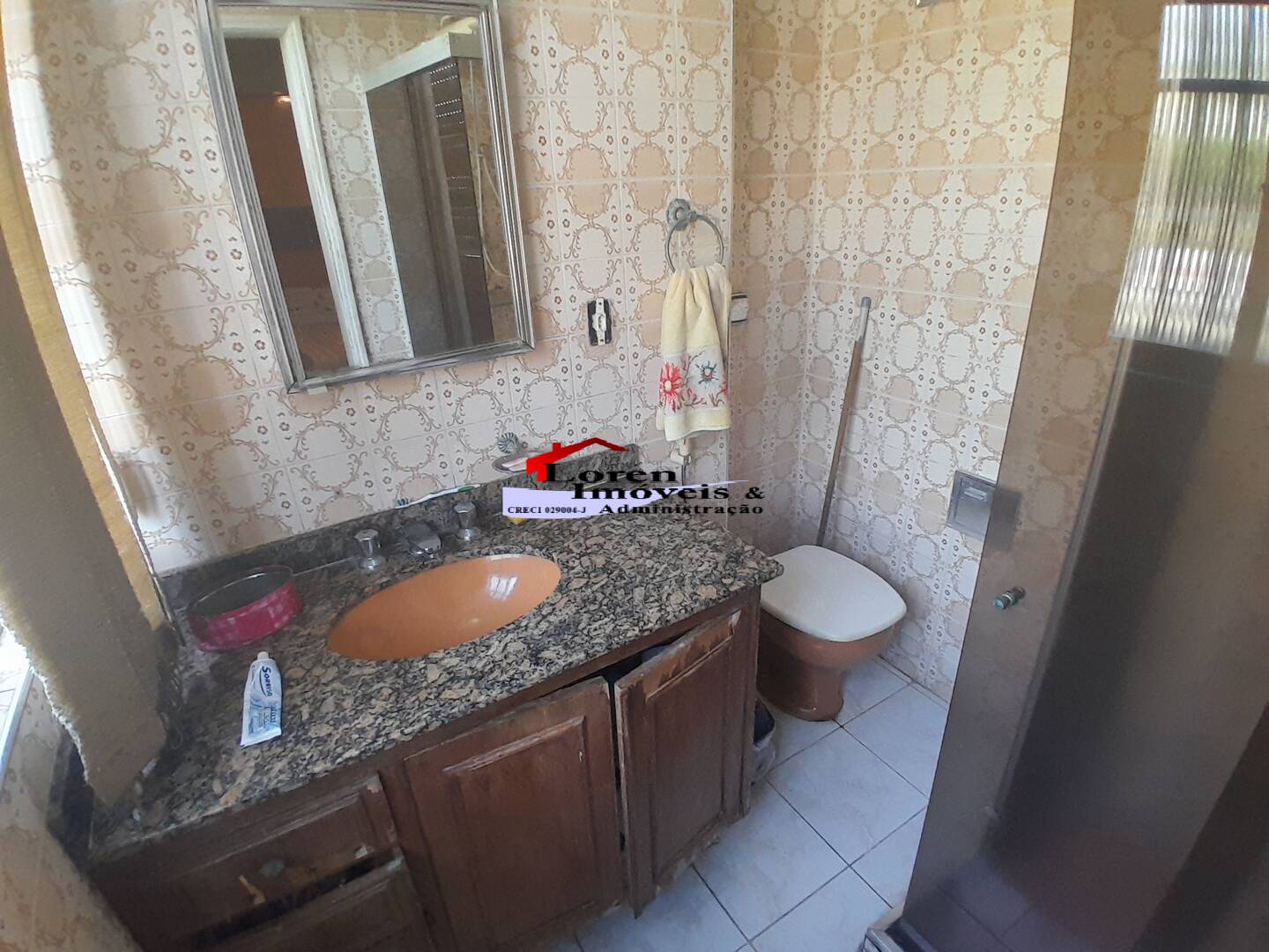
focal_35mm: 17
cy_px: 476
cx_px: 634
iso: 160
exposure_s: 1/40
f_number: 2.2
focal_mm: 1.46
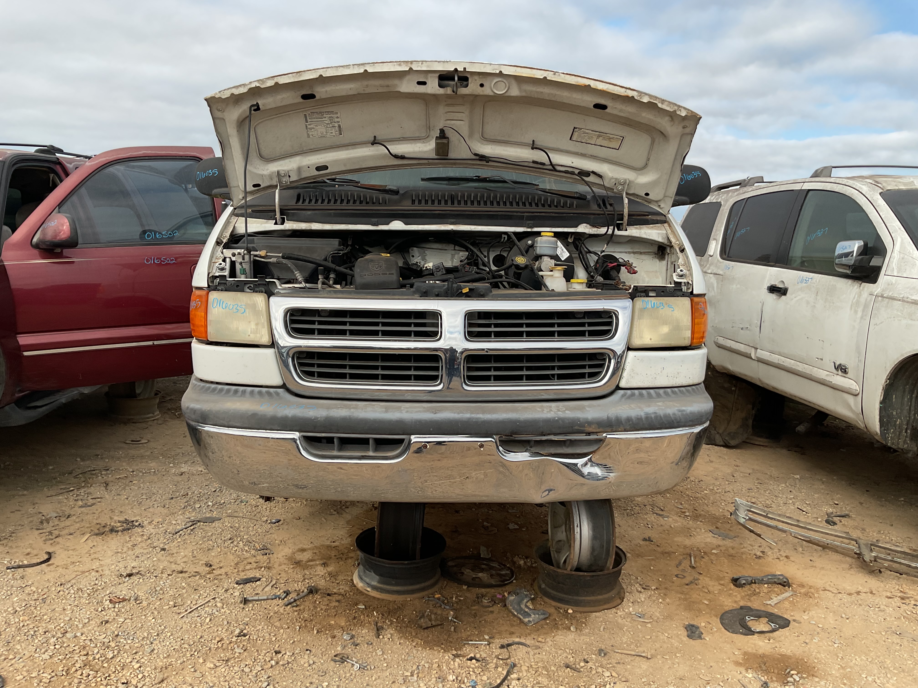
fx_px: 769
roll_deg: +0.9
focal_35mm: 29
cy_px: 344
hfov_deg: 61.7
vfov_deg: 48.2
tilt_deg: -5.9
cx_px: 459
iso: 16
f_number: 1.8
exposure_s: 1/1377
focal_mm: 3
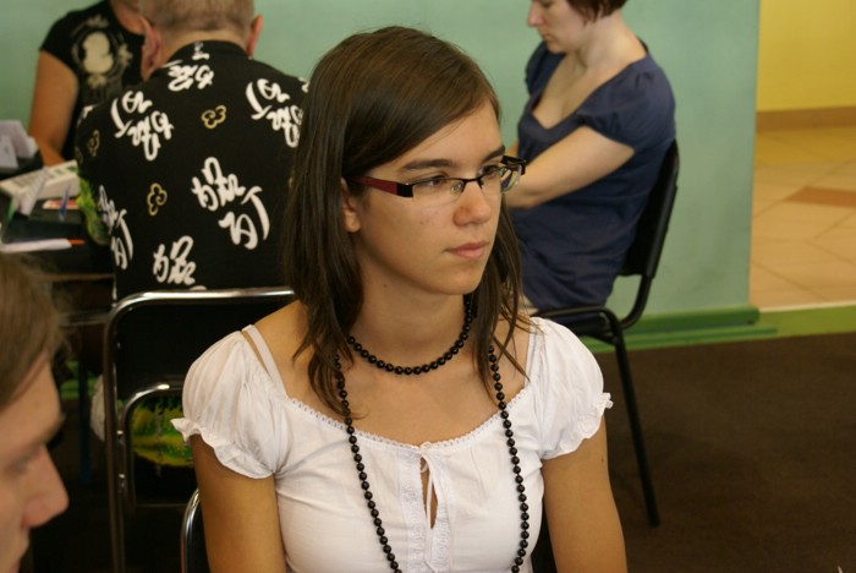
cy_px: 286
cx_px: 428
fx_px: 1785
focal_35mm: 75
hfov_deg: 27.0
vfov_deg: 18.2
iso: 400
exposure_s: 1/20
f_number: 5.6
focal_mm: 50
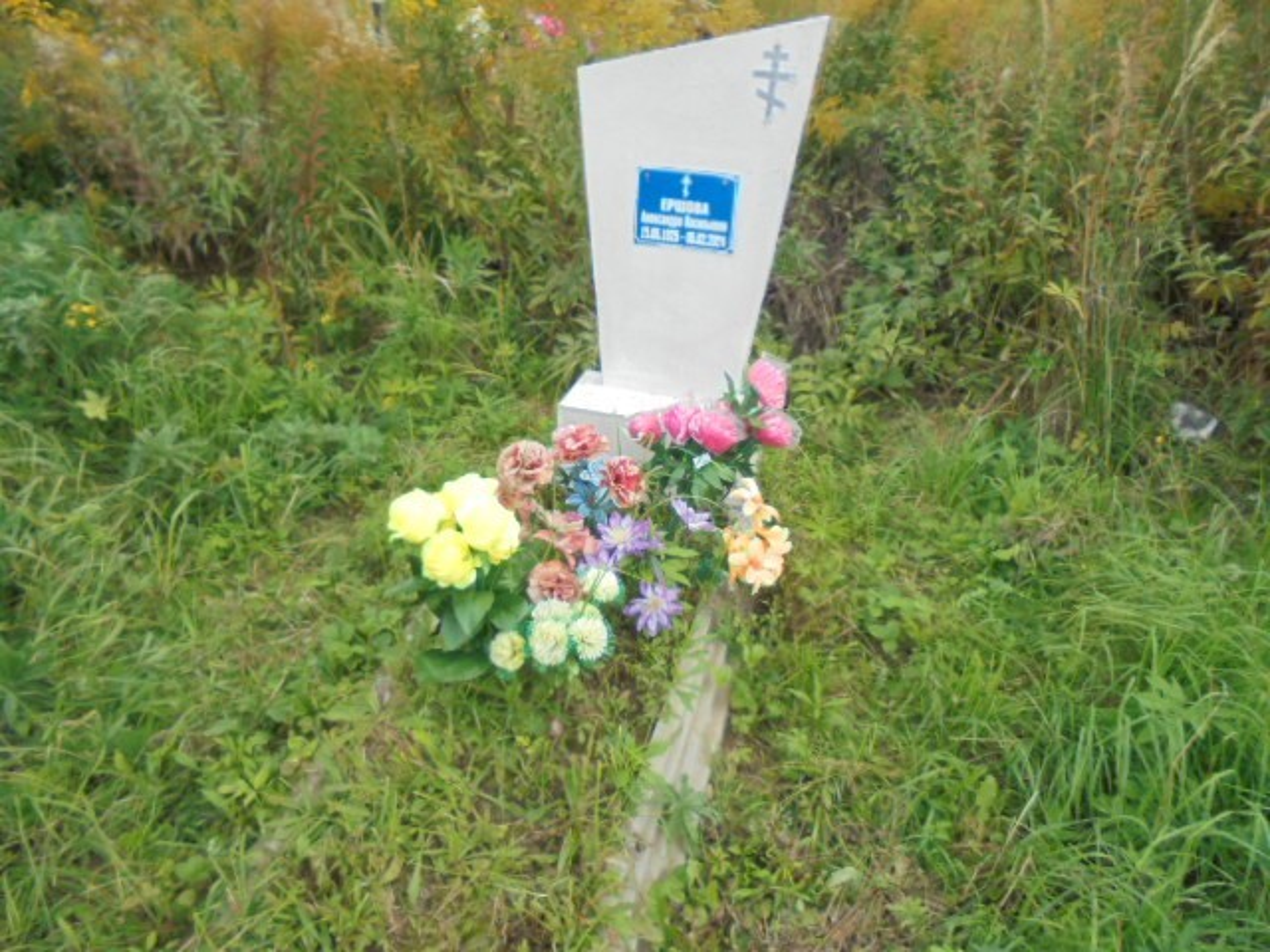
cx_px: 635
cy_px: 476
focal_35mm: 26
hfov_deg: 67.3
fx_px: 954
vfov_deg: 53.1
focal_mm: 4.6
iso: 100
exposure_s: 1/200
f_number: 3.5
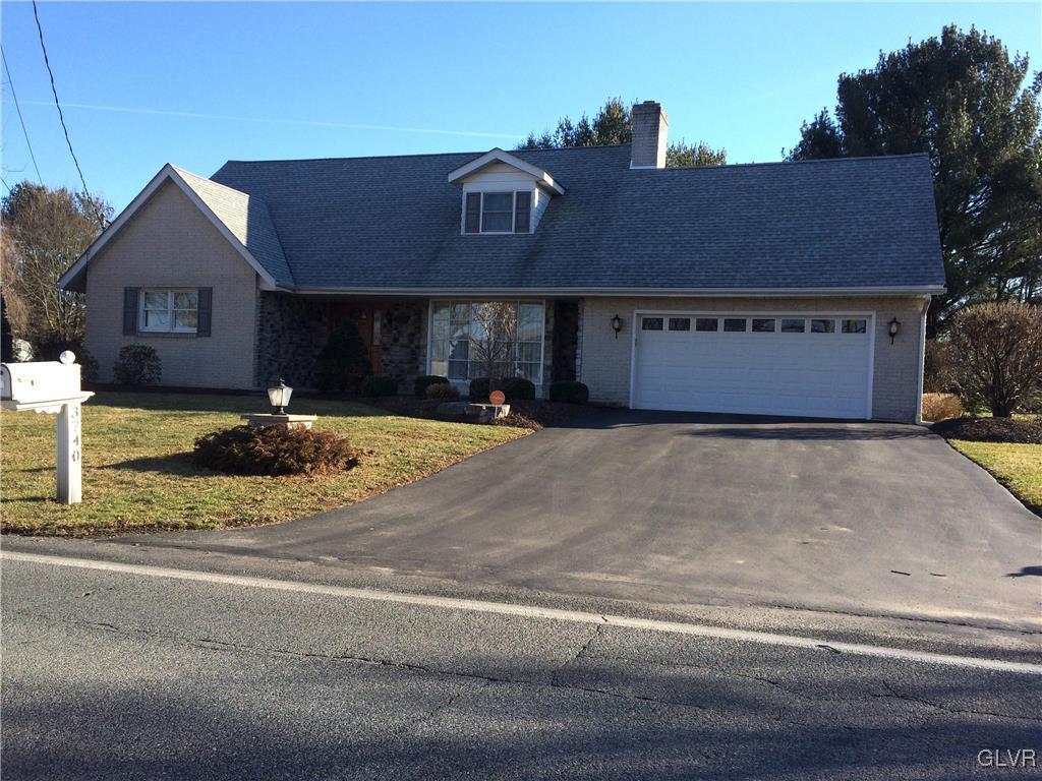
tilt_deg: -3.3
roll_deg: +0.5
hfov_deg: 61.7
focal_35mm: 29
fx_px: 873
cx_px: 521
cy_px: 390
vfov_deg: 48.2
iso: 32
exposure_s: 1/1244
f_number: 2.2
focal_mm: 4.15
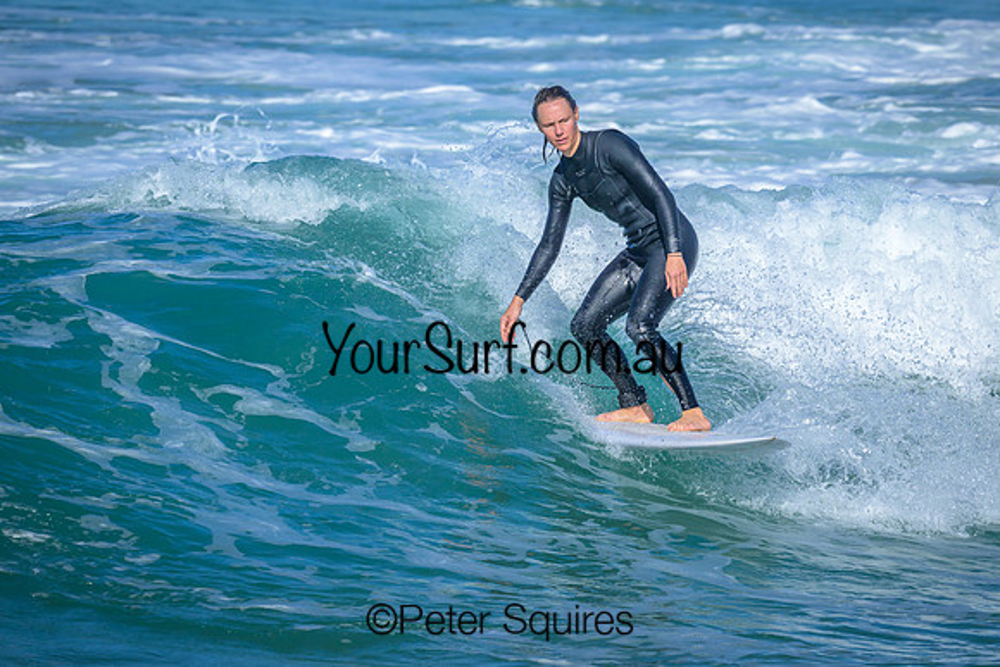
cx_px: 505
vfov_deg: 1.5
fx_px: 25821
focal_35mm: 929
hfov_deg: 2.2
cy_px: 345
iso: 450
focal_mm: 800
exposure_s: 1/2000
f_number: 10
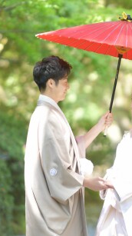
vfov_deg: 7.5
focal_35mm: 287
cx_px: 178
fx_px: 1791
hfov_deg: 4.2
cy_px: 70
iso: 100
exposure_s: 1/200
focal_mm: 105
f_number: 1.8
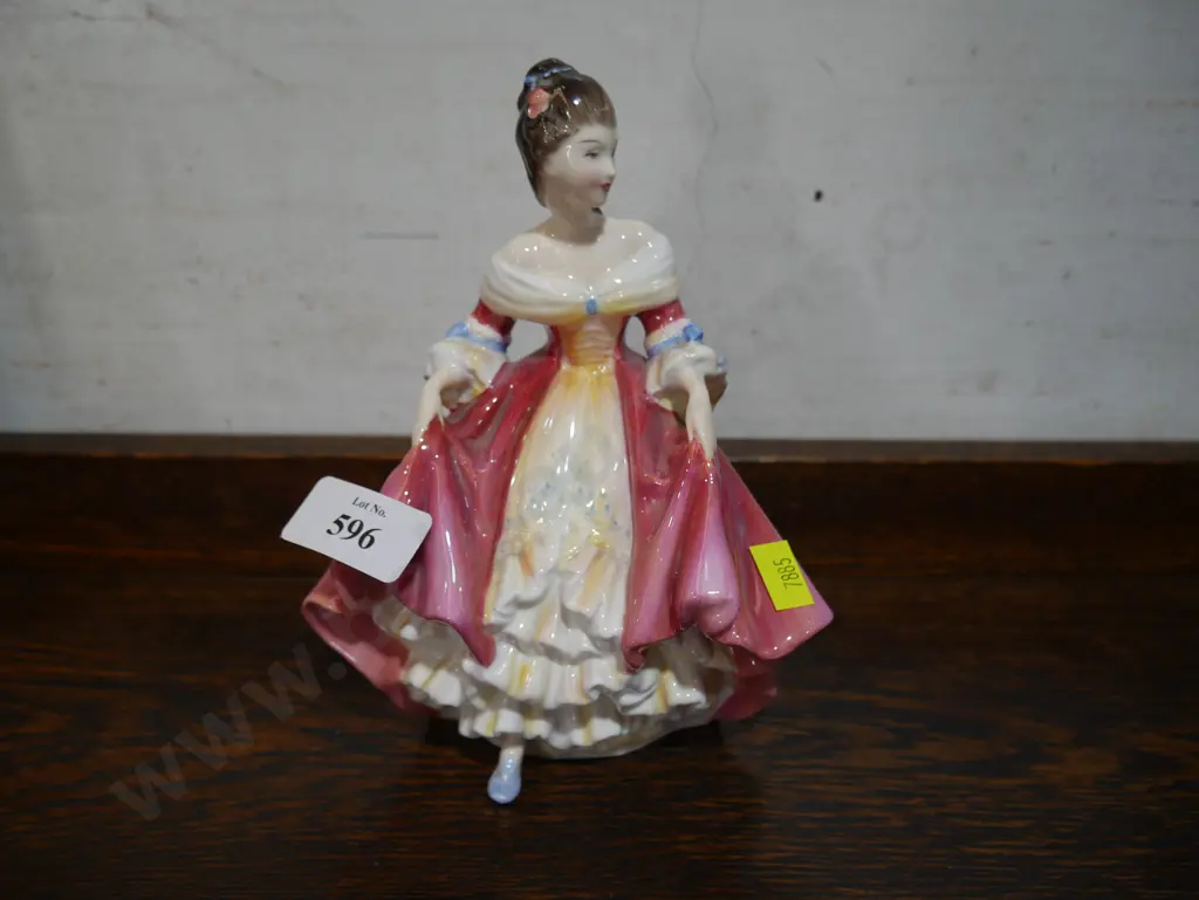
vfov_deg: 46.8
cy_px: 450
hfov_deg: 59.9
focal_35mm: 30
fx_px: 1040
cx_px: 600
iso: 200
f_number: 3.6
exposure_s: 1/100
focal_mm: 15
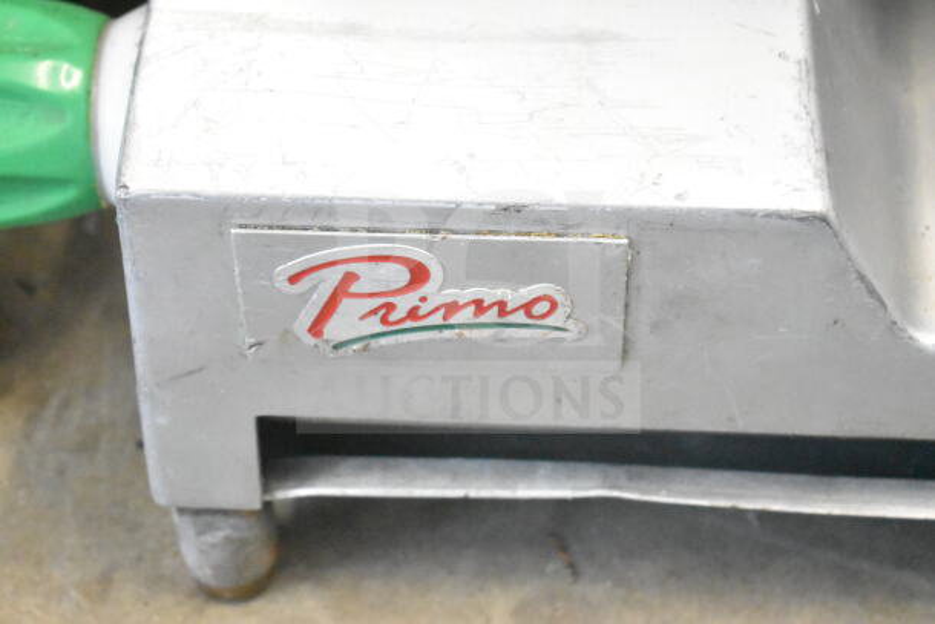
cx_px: 468
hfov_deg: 24.6
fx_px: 2143
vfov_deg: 16.6
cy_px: 312
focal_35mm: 82
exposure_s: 1/100
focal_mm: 55
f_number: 5.6
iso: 18000
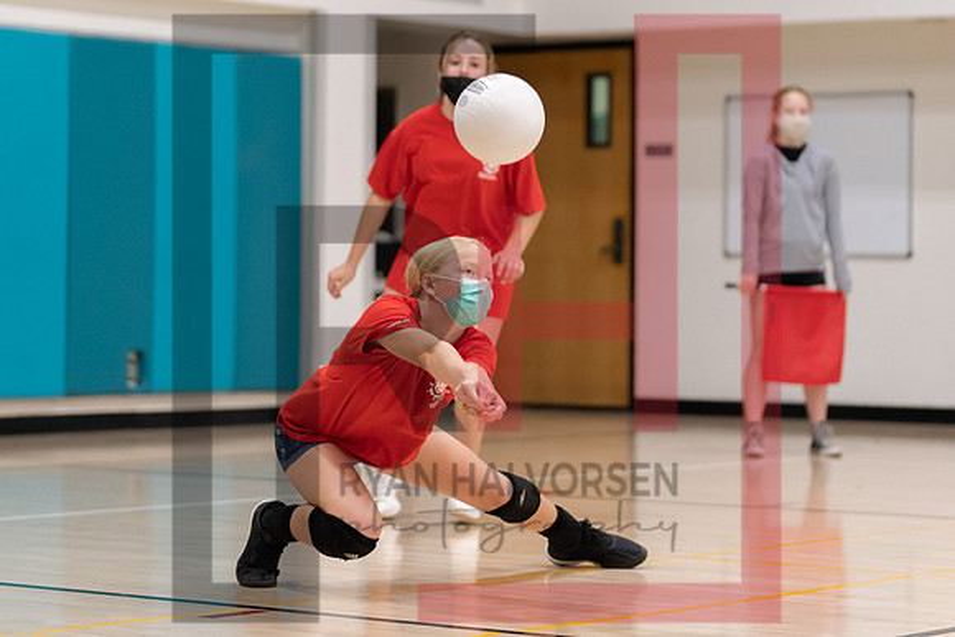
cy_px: 152
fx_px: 3273
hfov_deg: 16.6
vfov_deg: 11.1
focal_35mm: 123
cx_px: 541
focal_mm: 50
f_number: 1.2
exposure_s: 1/1600
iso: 800
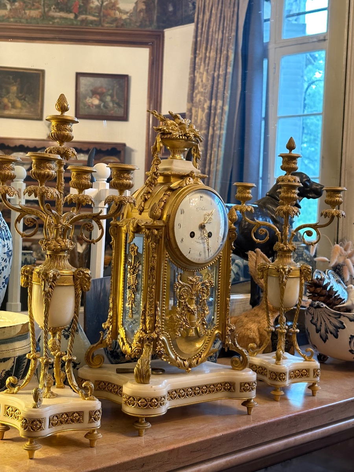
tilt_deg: -0.7
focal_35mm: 52
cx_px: 177
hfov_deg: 28.0
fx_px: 709
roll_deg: -2.9
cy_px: 236
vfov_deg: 36.8
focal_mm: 5.96
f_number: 1.6
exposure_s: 1/33
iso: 160
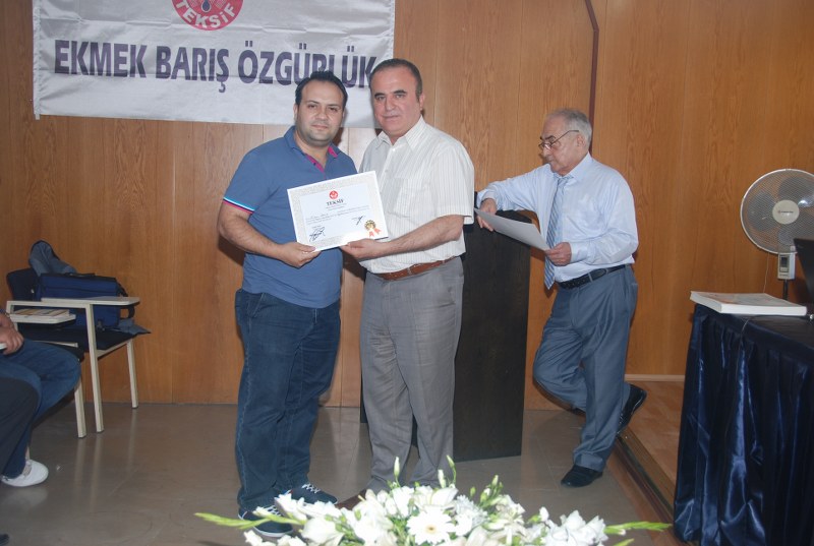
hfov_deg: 49.5
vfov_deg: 34.4
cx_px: 407
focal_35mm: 39
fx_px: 884
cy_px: 273
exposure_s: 1/60
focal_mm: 26
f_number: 4
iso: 200
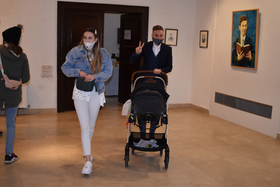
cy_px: 94
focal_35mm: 46
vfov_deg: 28.9
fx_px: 362
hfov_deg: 42.3
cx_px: 140
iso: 800
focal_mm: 31
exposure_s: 1/125
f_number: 4.2
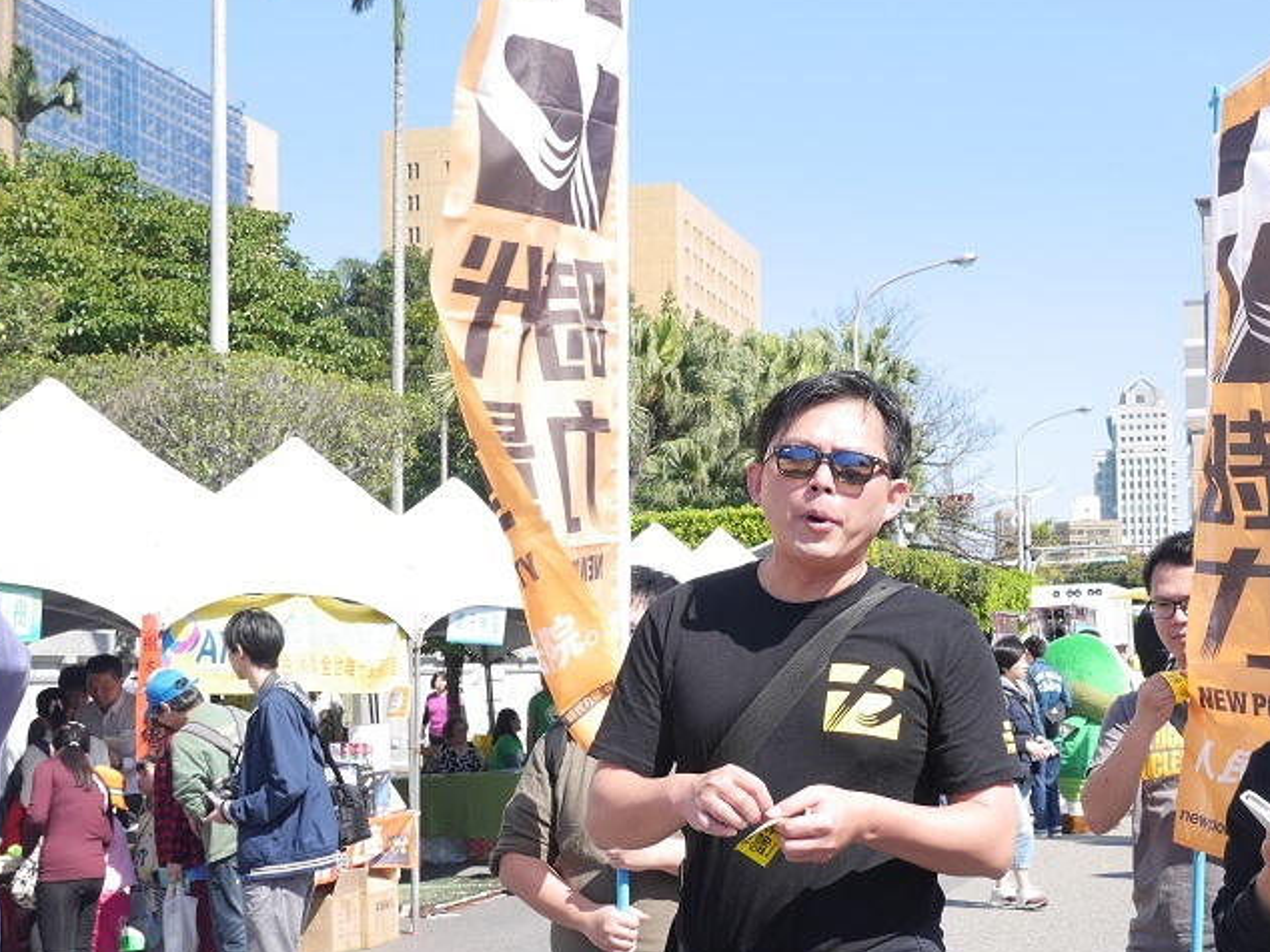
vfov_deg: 24.7
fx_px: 2164
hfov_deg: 32.5
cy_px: 592
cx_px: 821
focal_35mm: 59
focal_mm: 22
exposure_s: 1/320
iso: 200
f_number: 5.6
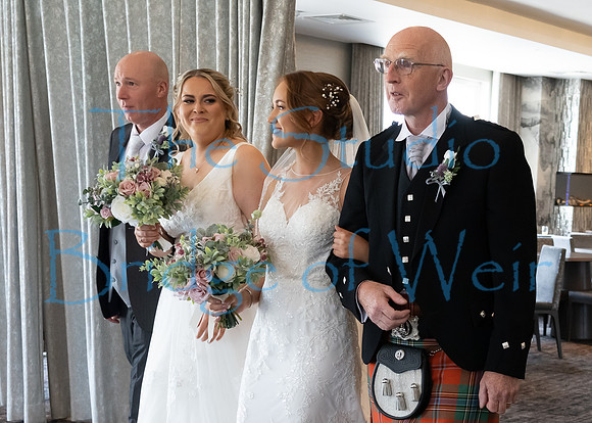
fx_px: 1119
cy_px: 342
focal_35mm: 67
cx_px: 449
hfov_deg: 29.1
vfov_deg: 21.1
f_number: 5
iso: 2500
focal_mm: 36
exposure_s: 1/250
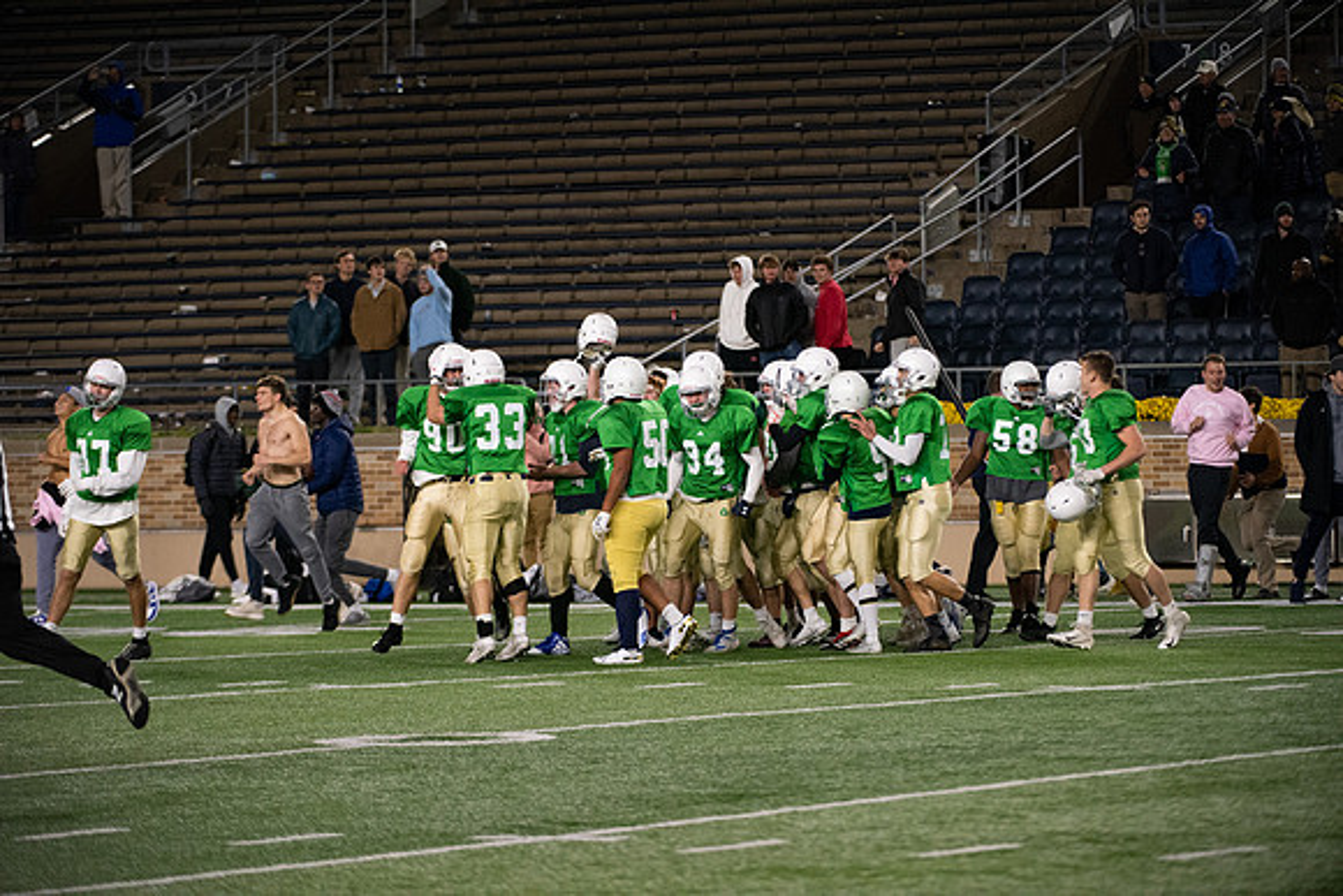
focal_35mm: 200
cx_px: 672
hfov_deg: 10.3
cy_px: 448
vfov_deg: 6.9
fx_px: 7463
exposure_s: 1/500
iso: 3600
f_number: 4
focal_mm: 200
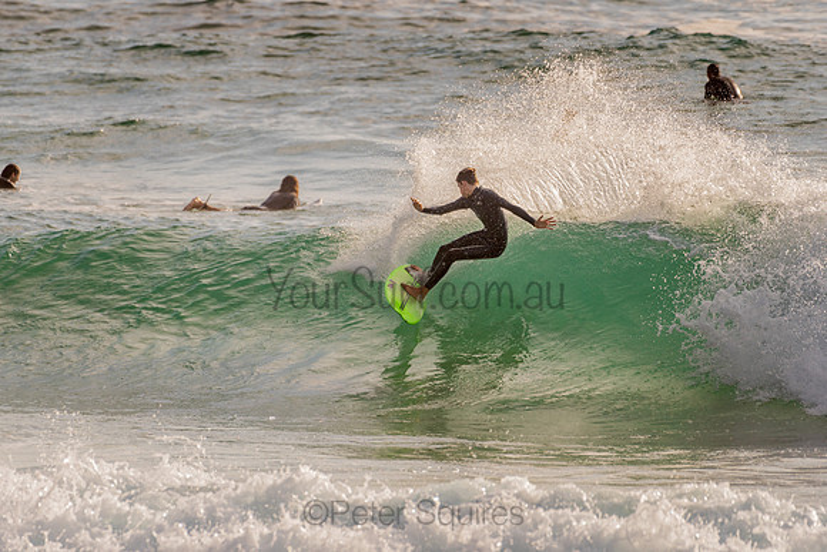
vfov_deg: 2.2
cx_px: 403
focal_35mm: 613
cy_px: 268
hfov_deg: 3.4
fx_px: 14082
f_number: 5.6
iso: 140
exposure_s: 1/2000
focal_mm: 500
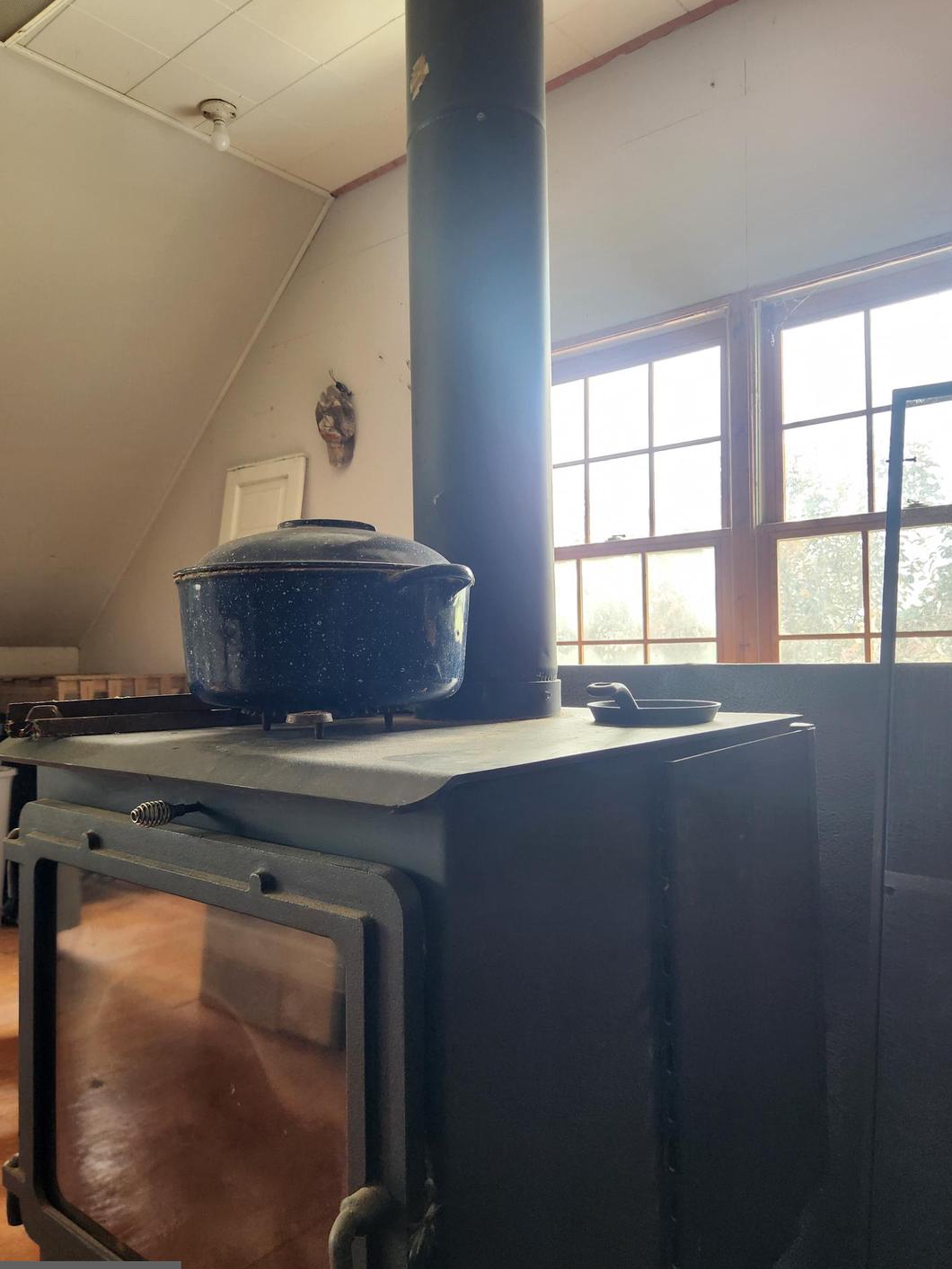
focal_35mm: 25
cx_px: 474
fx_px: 917
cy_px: 645
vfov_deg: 69.4
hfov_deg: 54.9
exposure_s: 1/120
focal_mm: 5.4
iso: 200
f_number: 1.8
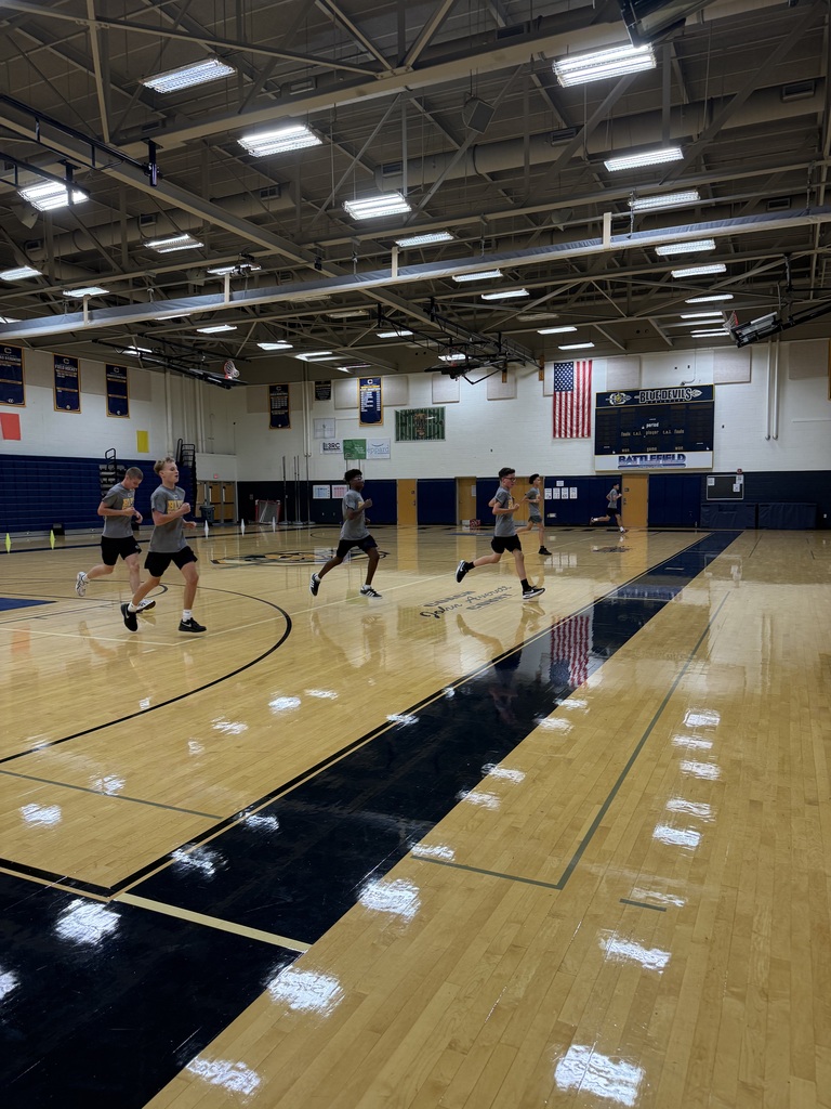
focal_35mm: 24
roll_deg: +0.1
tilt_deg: -3.0
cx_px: 416
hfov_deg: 56.8
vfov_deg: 71.6
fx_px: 768
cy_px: 554
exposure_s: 1/120
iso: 125
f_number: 1.78
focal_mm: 6.76
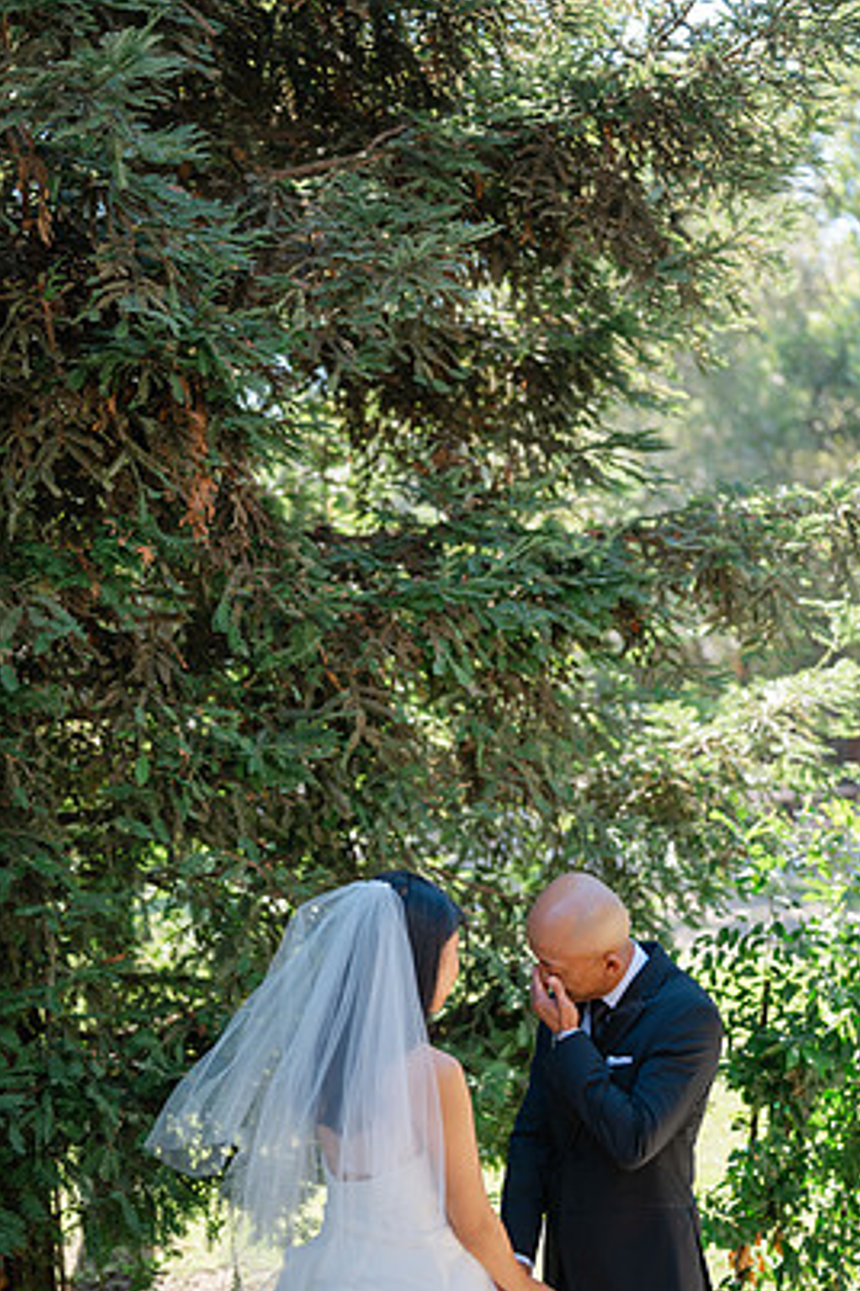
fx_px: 2007
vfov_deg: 35.6
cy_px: 713
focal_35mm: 56
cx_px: 478
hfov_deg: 24.2
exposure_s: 1/640
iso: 100
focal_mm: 50
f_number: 1.8
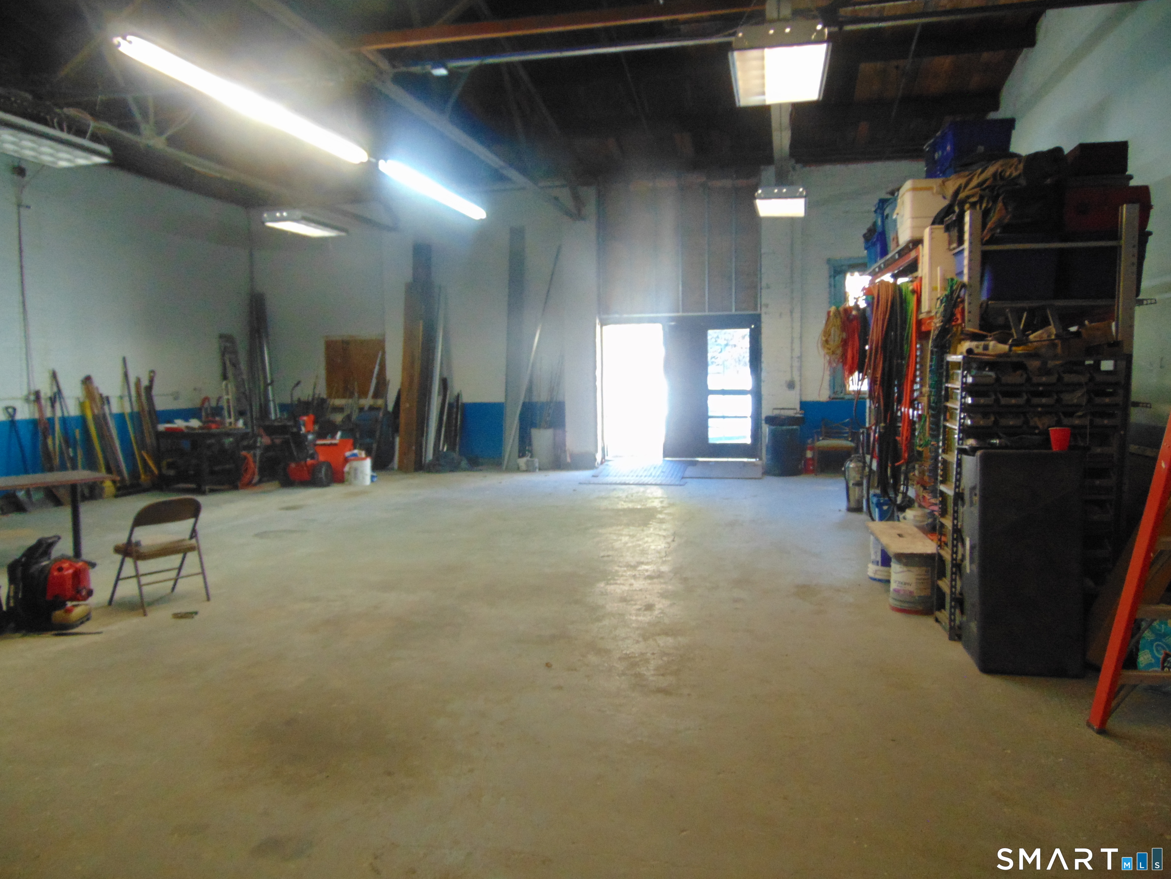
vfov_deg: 54.9
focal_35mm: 25
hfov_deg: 69.4
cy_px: 440
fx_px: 846
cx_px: 586
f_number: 3
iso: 320
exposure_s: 1/30
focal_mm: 4.5
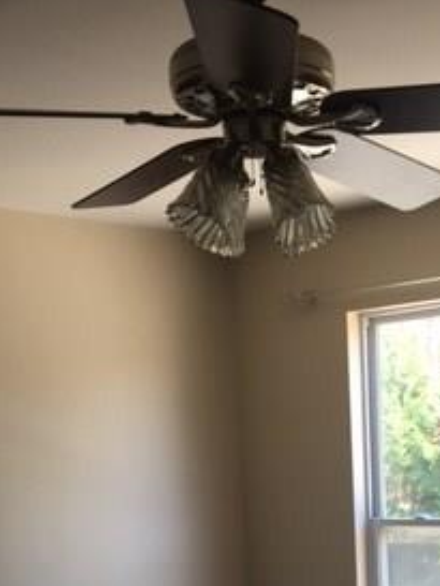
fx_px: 1152
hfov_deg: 21.4
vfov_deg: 26.1
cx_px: 335
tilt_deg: -9.2
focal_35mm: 68
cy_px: 665
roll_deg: +2.8
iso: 25
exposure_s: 1/60
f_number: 2.2
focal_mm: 4.15
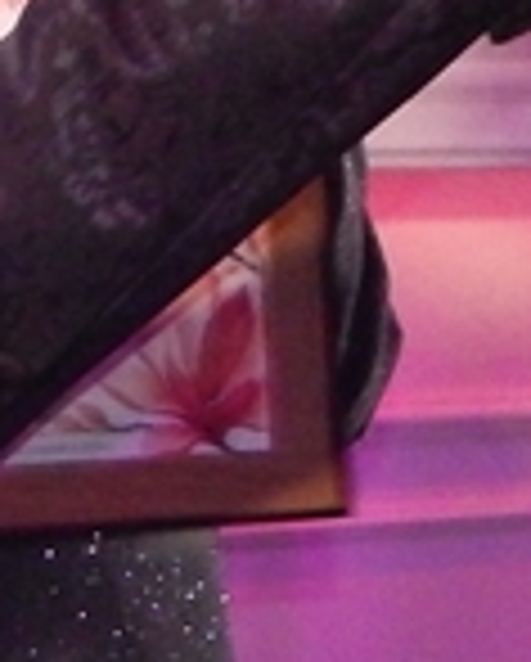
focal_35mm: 206
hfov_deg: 7.4
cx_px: -238
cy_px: 18
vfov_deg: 9.3
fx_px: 4038
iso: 800
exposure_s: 1/60
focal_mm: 5.6
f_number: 3.2
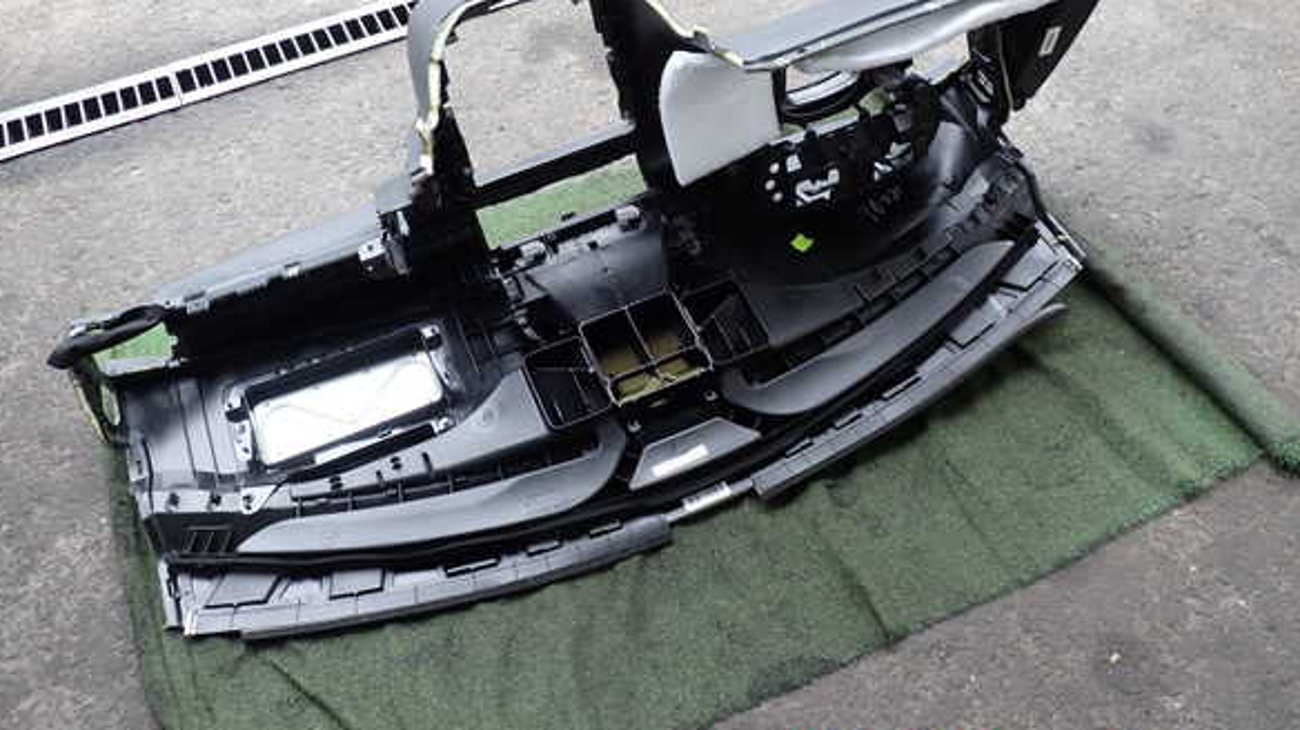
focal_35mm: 28
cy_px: 285
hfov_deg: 67.9
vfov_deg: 41.2
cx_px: 634
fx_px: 965
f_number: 2.8
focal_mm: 4.5
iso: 100
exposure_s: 1/125
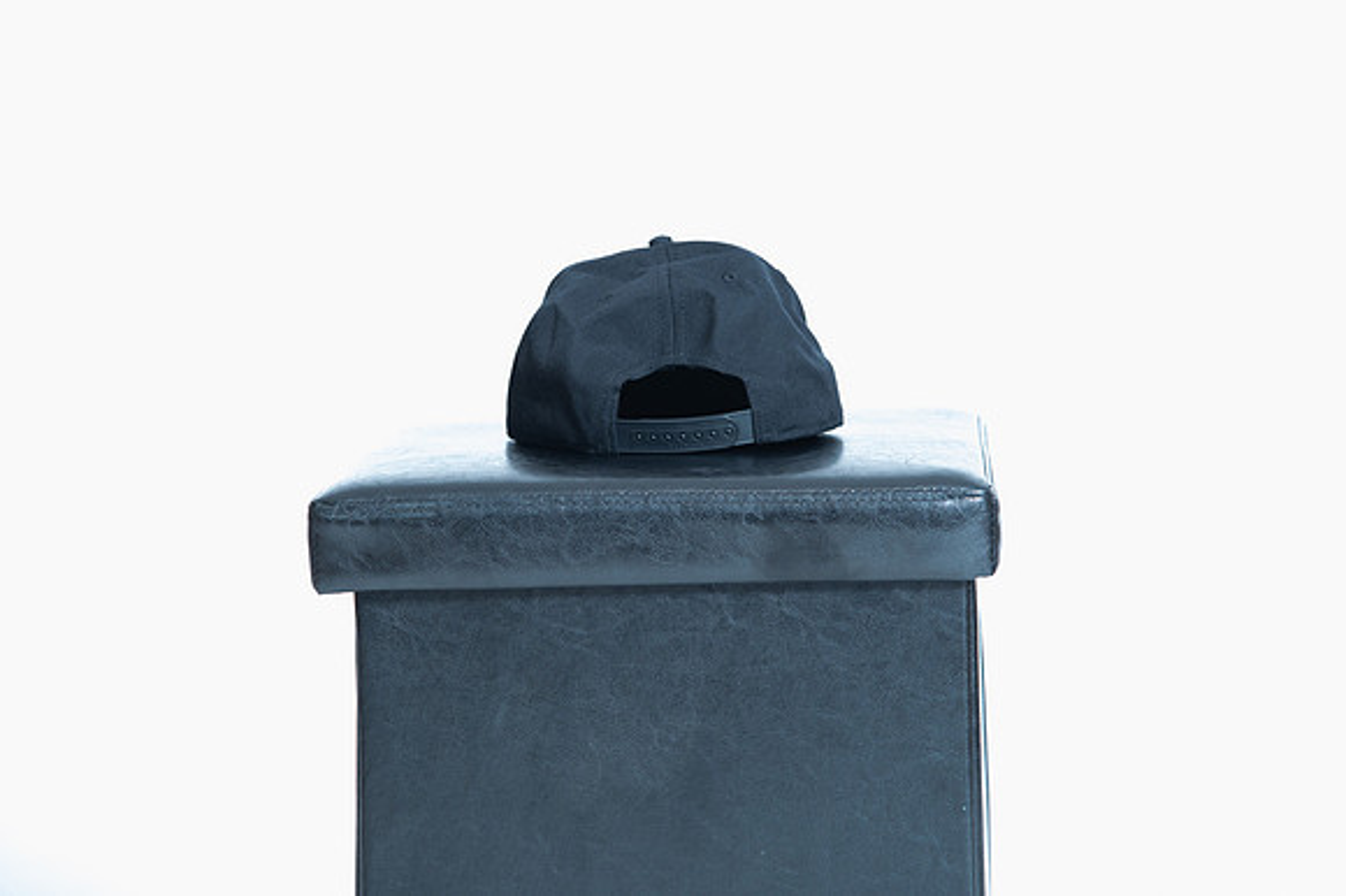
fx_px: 4484
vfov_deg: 11.4
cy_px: 448
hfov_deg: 17.1
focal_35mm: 120
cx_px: 673
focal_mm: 120
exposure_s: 1/125
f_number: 5.6
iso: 2500
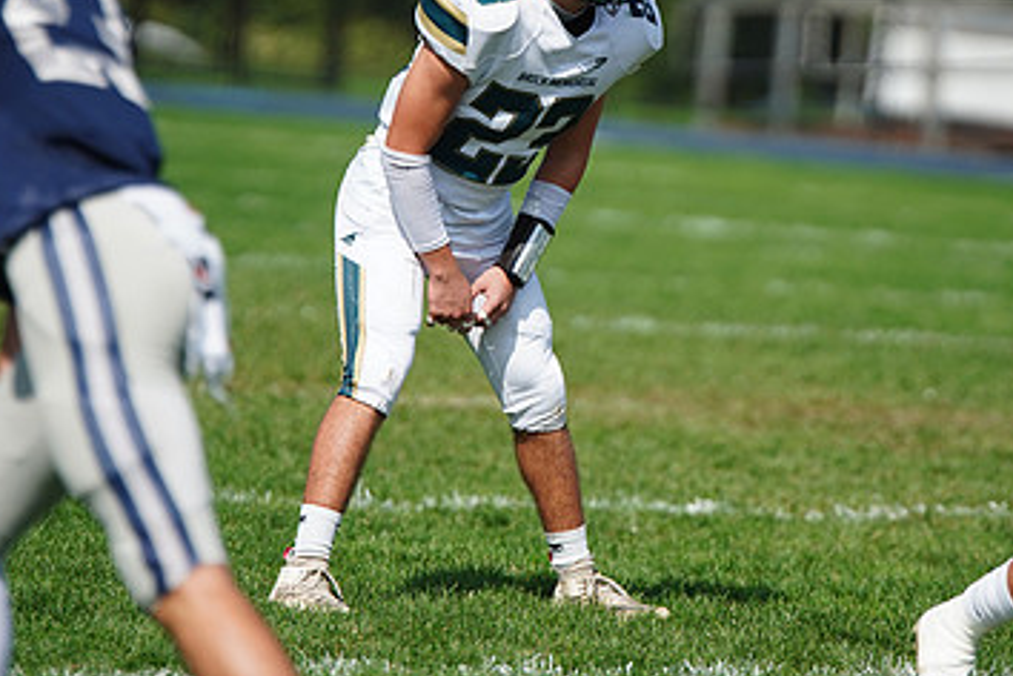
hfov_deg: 4.2
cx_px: 581
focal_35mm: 491
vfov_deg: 2.8
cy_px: 196
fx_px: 13815
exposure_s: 1/8000
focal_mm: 300
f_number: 2.8
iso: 400
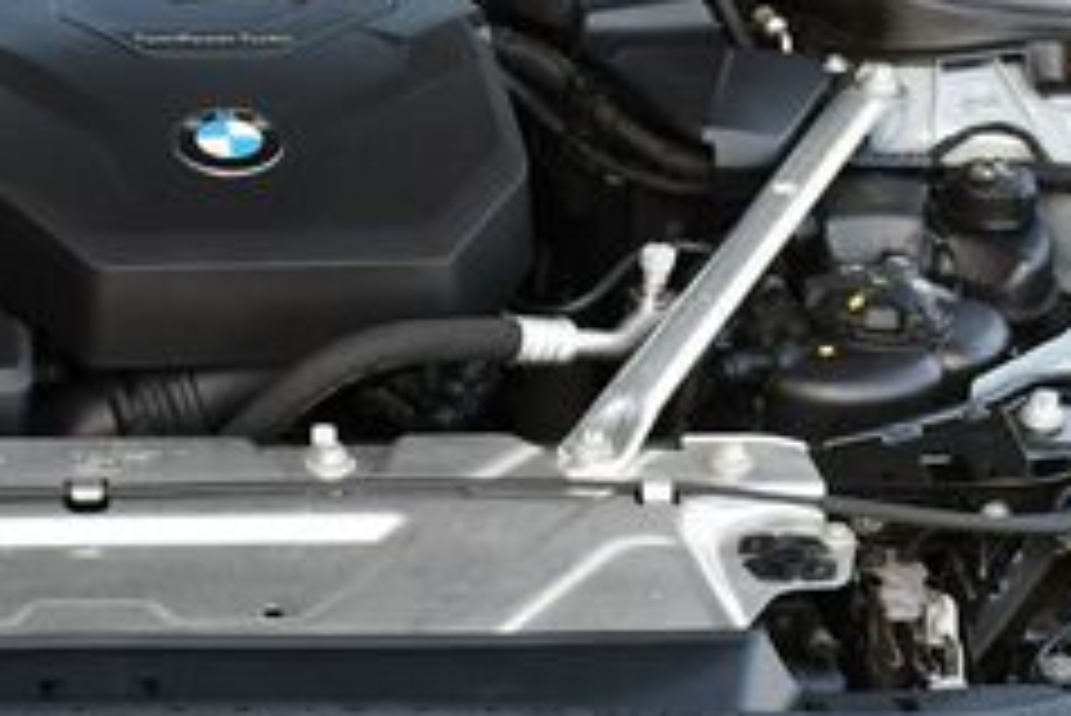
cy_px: 518
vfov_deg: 14.1
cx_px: 54
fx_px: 2887
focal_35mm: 97
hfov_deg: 20.5
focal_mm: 18
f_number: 5
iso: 400
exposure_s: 1/250
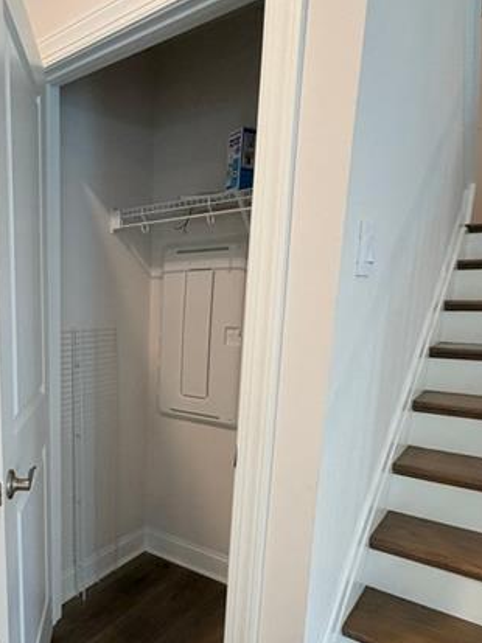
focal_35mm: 26
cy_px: 394
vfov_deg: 66.5
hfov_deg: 48.5
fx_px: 483
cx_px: 67
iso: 250
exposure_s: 1/60
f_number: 2.2
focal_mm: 2.22
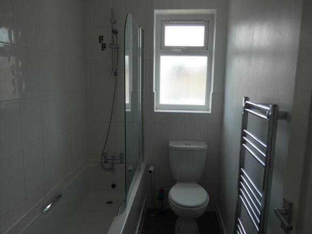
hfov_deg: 65.3
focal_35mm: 27
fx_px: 243
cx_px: 156
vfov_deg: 51.3
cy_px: 117
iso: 80
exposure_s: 1/125
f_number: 3.2
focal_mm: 4.8
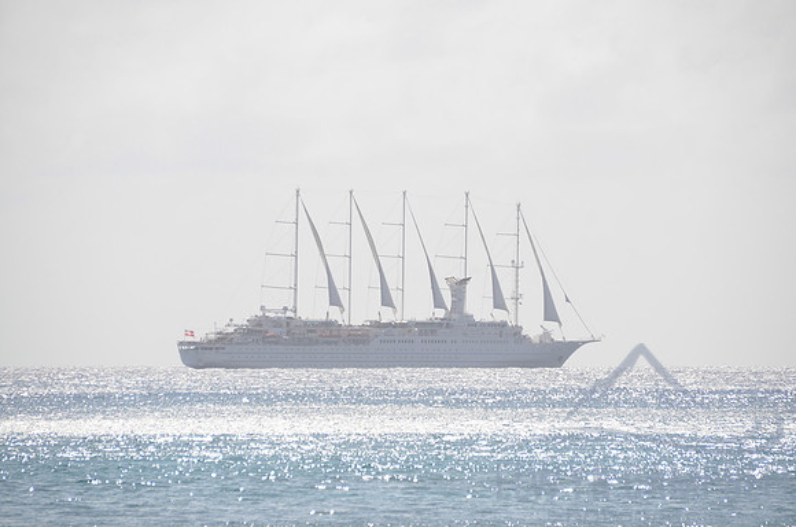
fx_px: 6619
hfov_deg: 6.9
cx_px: 398
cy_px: 264
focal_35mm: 300
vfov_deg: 4.6
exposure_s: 1/800
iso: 200
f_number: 7.1
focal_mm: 200
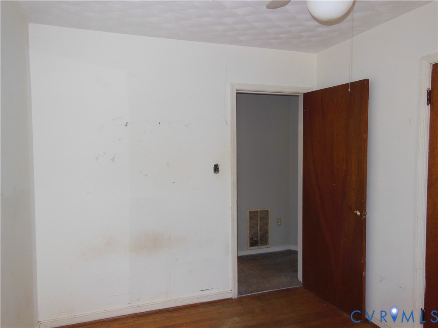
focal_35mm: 25
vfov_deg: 54.9
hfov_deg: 69.4
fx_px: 316
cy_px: 164
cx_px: 219
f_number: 3.5
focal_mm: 4.5
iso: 200
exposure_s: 1/25
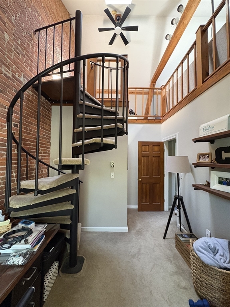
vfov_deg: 102.1
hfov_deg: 85.7
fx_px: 124
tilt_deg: +3.5
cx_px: 115
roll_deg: -1.1
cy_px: 154
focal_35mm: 14
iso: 800
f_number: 2.2
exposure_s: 1/60
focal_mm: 2.22
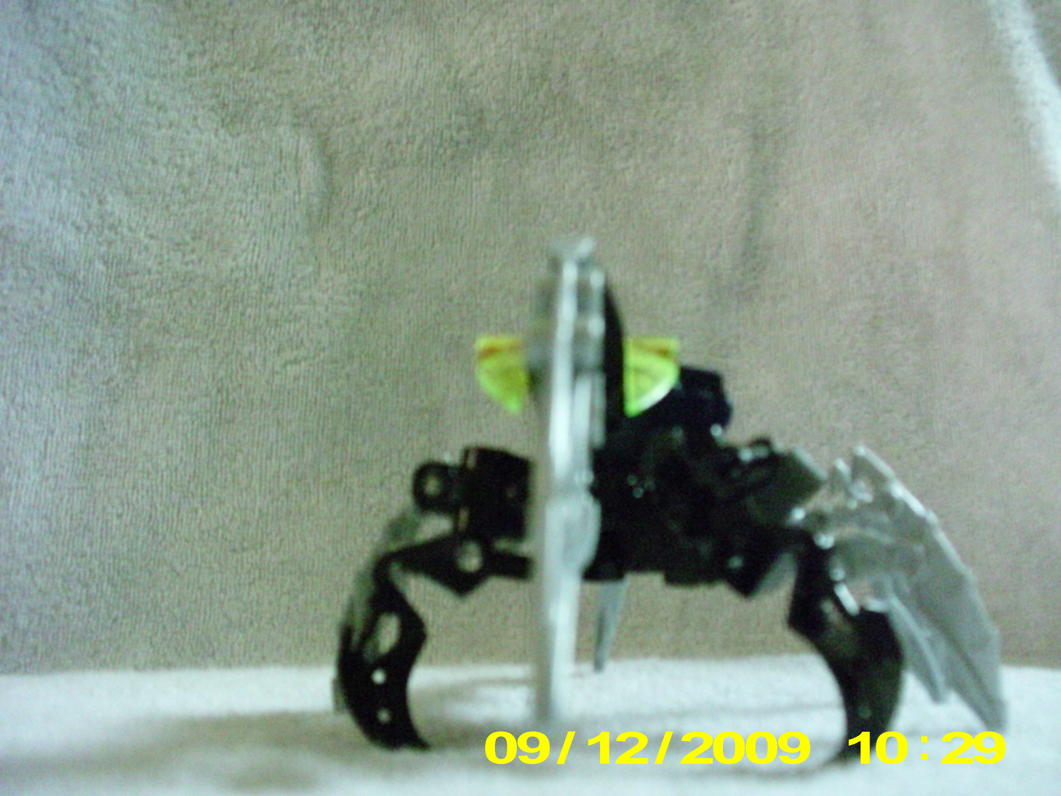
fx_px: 1165
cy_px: 398
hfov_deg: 49.0
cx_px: 530
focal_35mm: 38
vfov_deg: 37.7
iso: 1600
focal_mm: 6.3
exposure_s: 1/16
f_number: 3.1
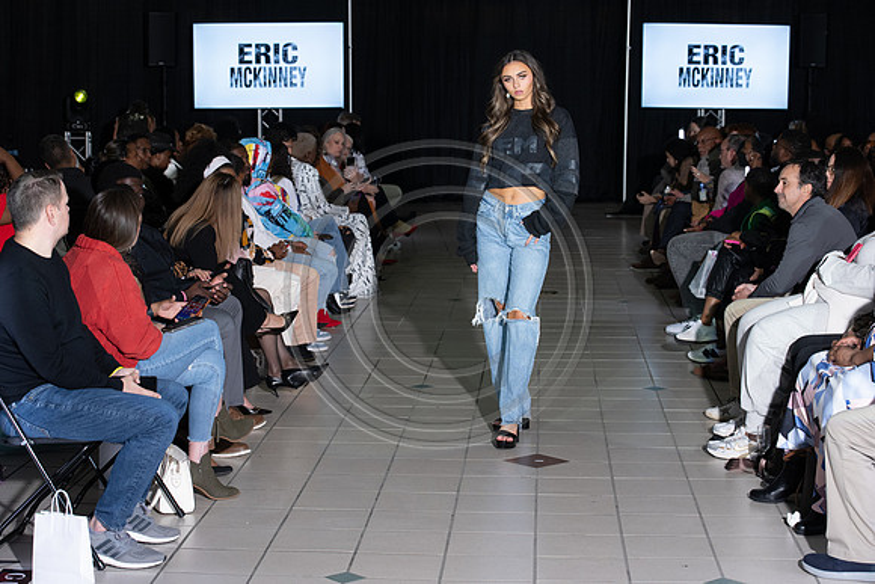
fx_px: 1702
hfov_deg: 28.8
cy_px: 292
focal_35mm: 70
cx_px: 438
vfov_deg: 19.5
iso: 1250
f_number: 5.6
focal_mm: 70
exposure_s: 1/160
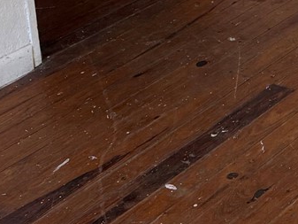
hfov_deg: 15.8
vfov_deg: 12.0
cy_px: -178
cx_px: 456
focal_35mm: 114
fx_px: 982
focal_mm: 6.76
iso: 125
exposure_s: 1/129
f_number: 1.78
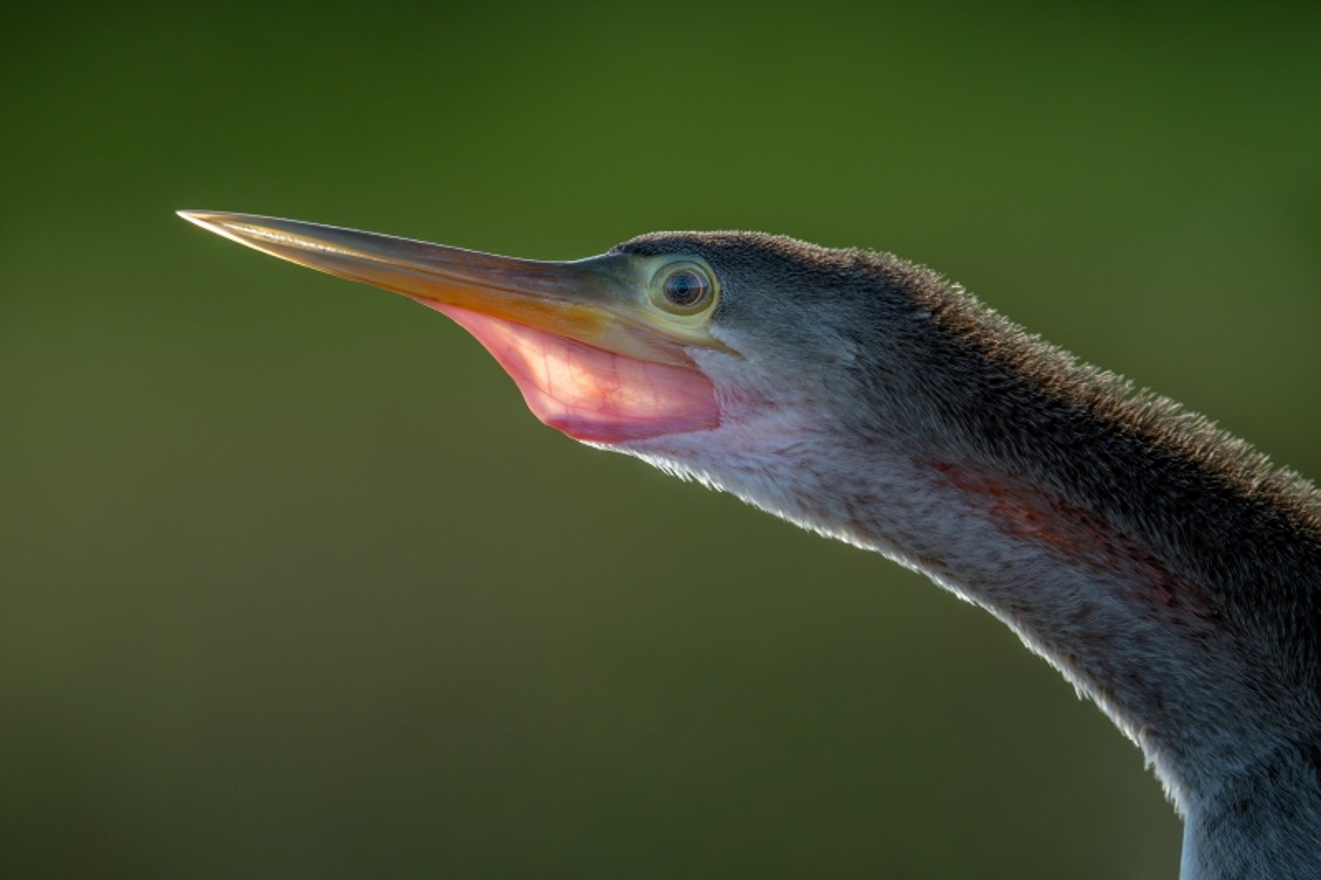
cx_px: 660
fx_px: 35180
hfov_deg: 2.2
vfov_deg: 1.4
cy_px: 440
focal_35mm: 959
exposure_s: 1/1250
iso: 2500
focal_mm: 959
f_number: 11
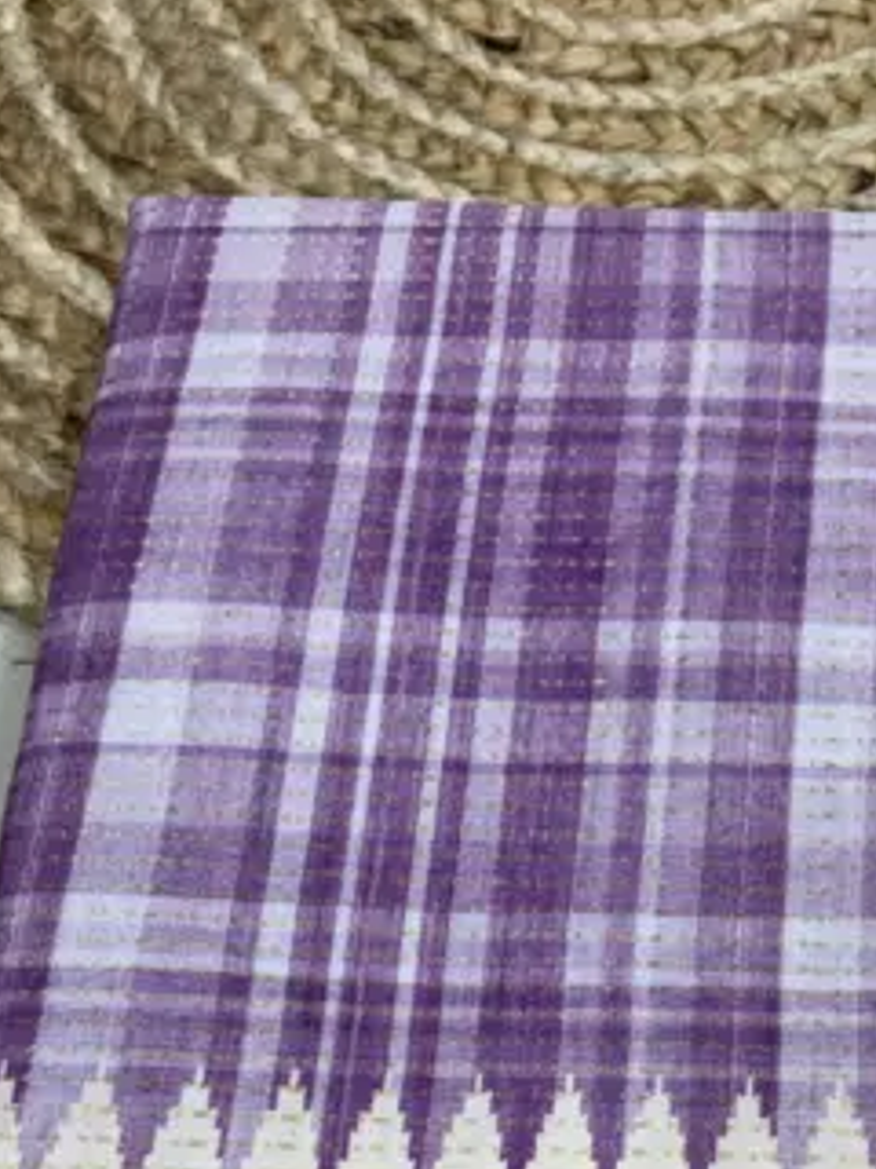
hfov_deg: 27.7
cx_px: 631
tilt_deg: -63.8
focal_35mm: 52
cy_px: 1016
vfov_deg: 35.0
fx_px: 1755
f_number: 1.6
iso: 80
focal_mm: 5.96
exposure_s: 1/100
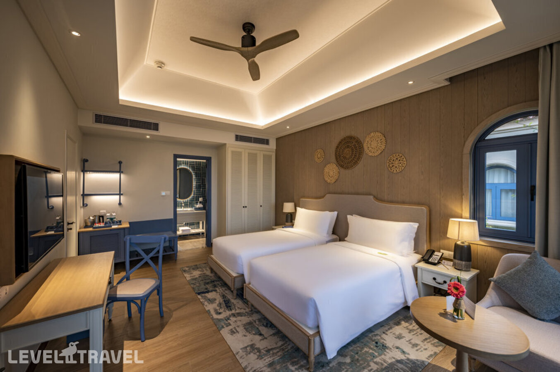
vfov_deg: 81.1
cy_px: 186
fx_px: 218
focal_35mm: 14
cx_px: 280
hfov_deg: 104.3
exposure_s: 1/2.5
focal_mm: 14
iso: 100
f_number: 10
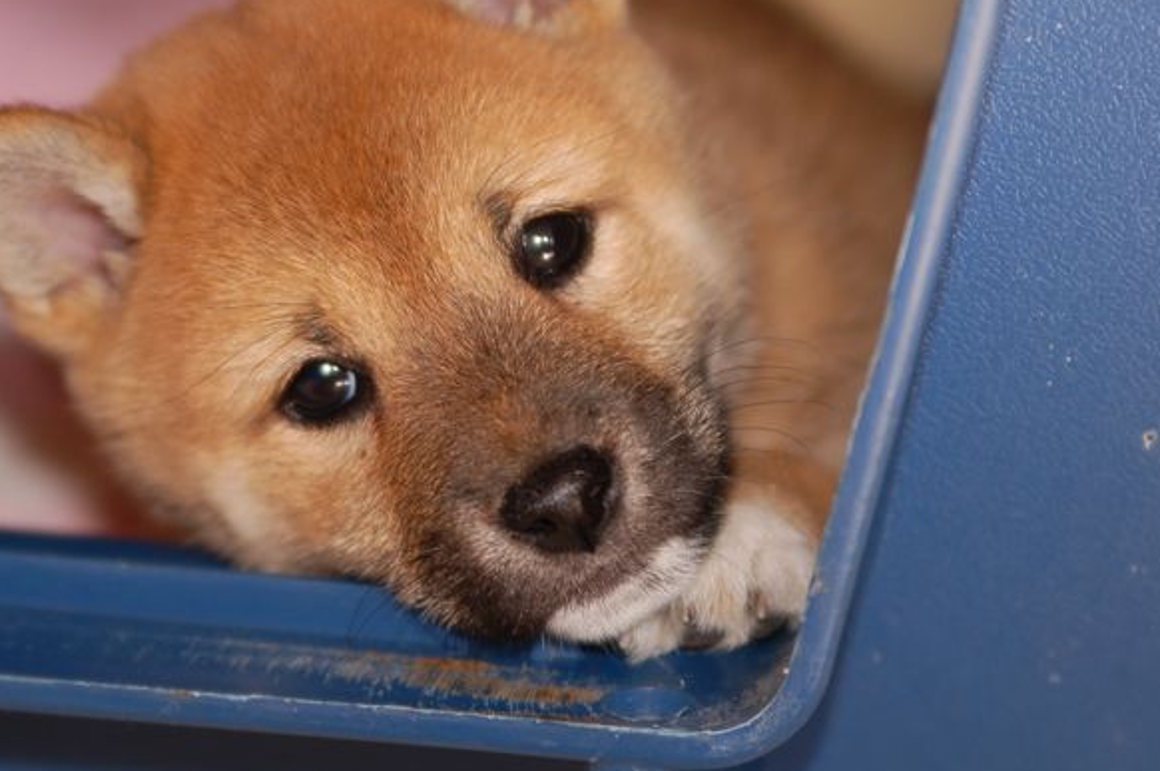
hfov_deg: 13.3
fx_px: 4980
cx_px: 409
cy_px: 327
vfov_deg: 8.9
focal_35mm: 155
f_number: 2.8
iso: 200
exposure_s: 1/60
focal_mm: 75
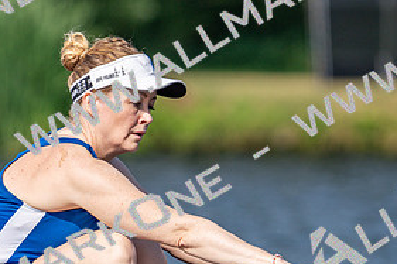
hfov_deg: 2.2
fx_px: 10282
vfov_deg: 1.5
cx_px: 189
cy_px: 160
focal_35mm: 933
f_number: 6.3
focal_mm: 452
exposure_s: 1/1600
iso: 160
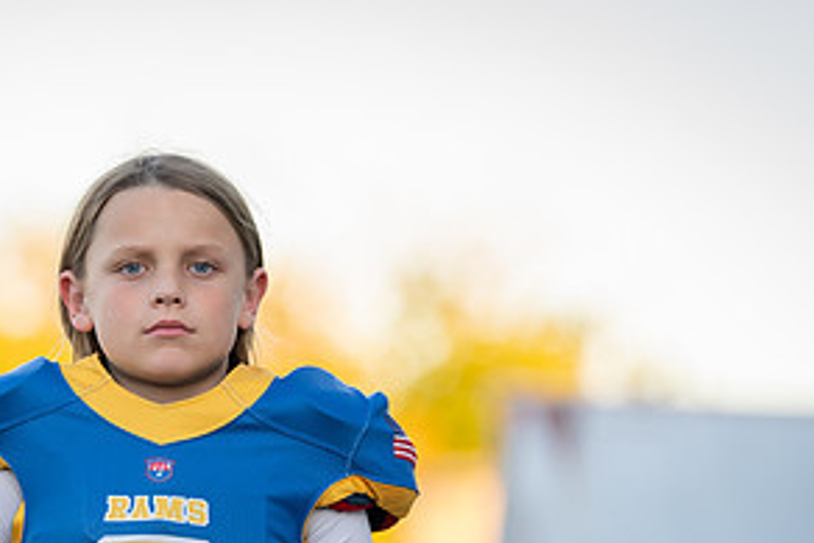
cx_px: 190
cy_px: 536
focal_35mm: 313
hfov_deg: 6.6
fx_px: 7080
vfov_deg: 4.4
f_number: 2.8
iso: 320
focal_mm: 153
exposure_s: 1/320
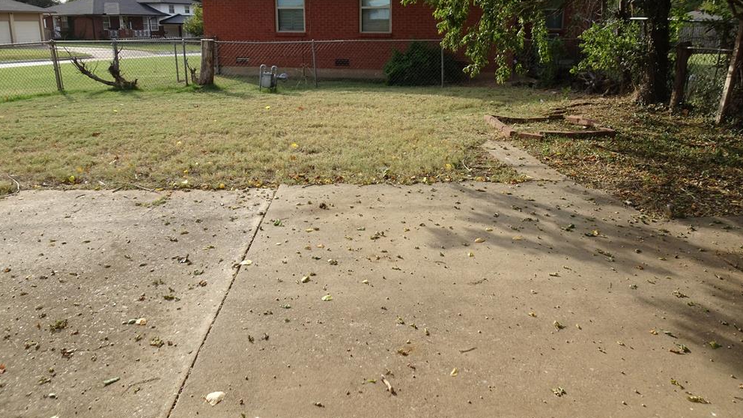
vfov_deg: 42.3
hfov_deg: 69.9
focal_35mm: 27
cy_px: 140
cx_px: 368
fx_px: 532
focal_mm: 4.1
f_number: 3.5
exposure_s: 1/400
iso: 80
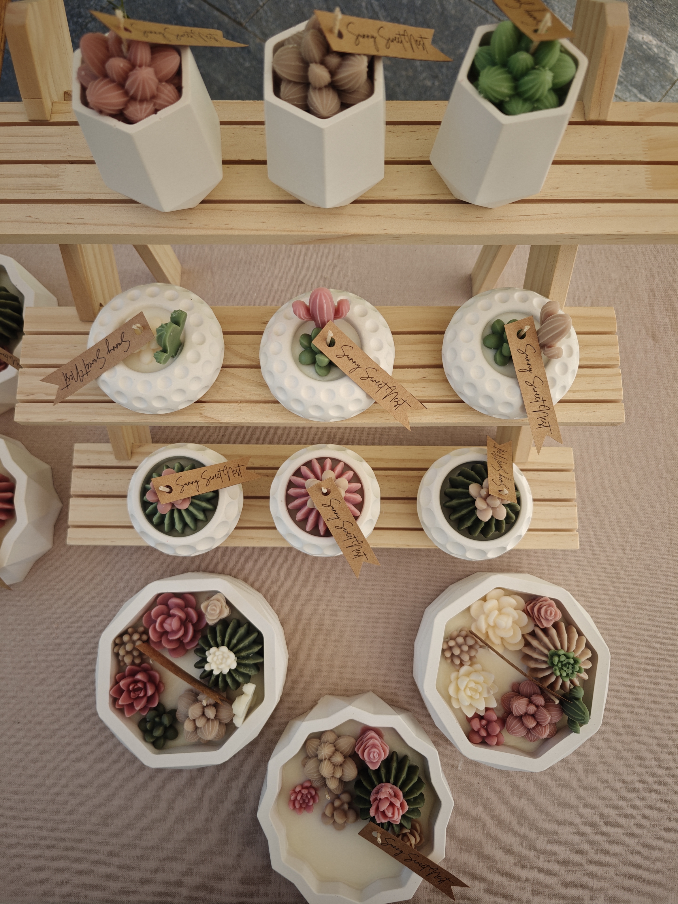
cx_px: 339
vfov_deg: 73.9
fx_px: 601
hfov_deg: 58.9
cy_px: 452
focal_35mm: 23
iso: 50
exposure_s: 1/441
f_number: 1.6
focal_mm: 6.06
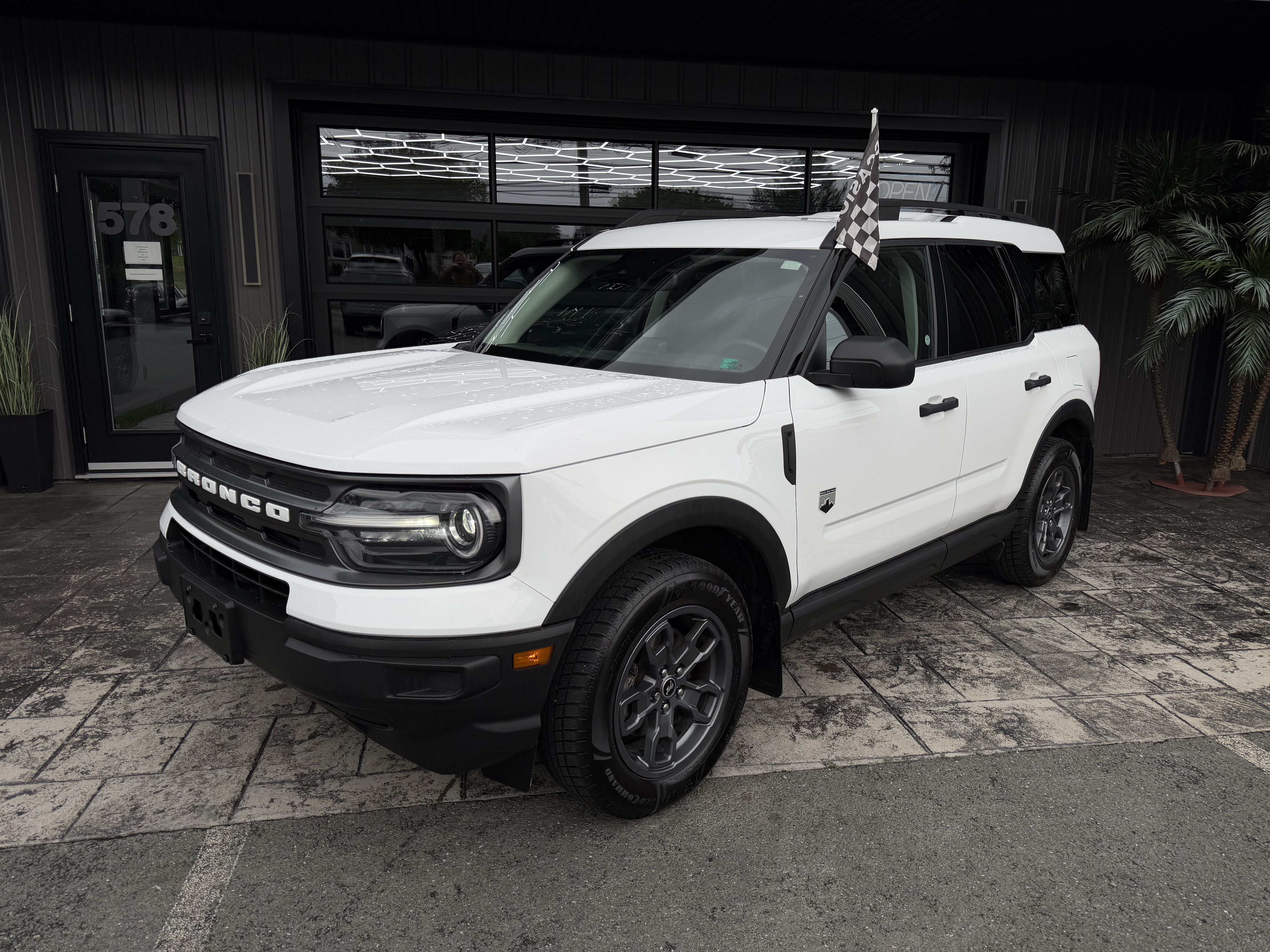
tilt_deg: -12.4
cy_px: 476
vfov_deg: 56.8
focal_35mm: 24
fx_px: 881
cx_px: 635
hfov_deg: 71.6
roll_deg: -0.7
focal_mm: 6.76
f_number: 1.78
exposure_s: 1/2169
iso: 80
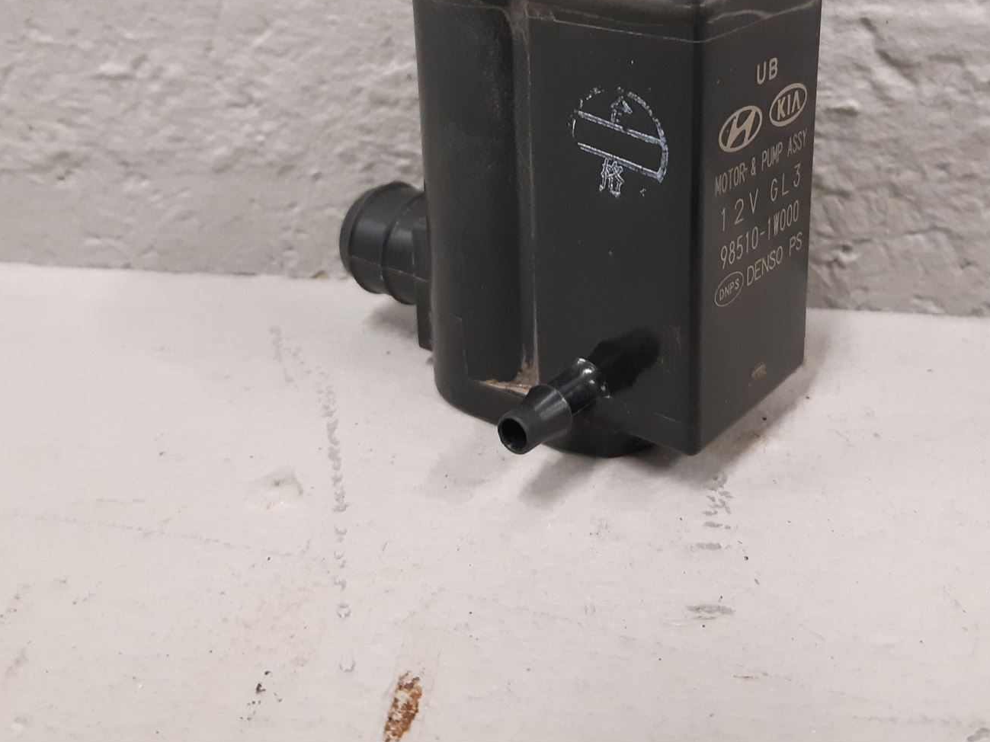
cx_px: 584
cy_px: 161
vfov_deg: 34.2
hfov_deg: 45.6
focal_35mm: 41
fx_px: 1172
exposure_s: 1/50
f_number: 1.7
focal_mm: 3.93
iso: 250
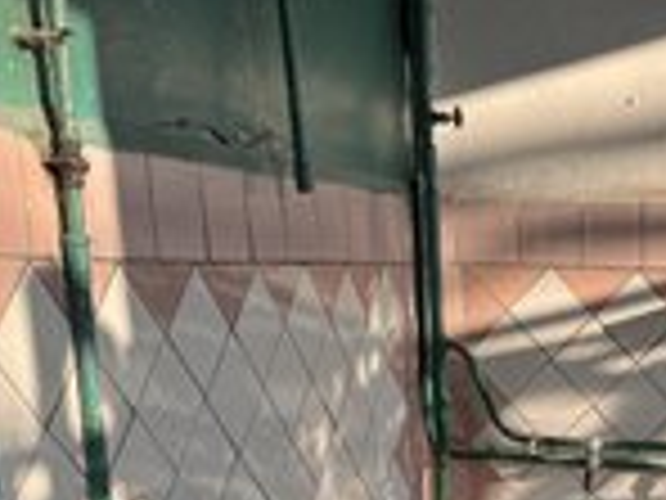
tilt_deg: -16.8
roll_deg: -1.1
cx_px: 675
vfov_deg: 20.6
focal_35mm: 65
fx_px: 1251
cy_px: 649
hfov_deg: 27.9
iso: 80
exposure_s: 1/627
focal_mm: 6.76
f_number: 1.78
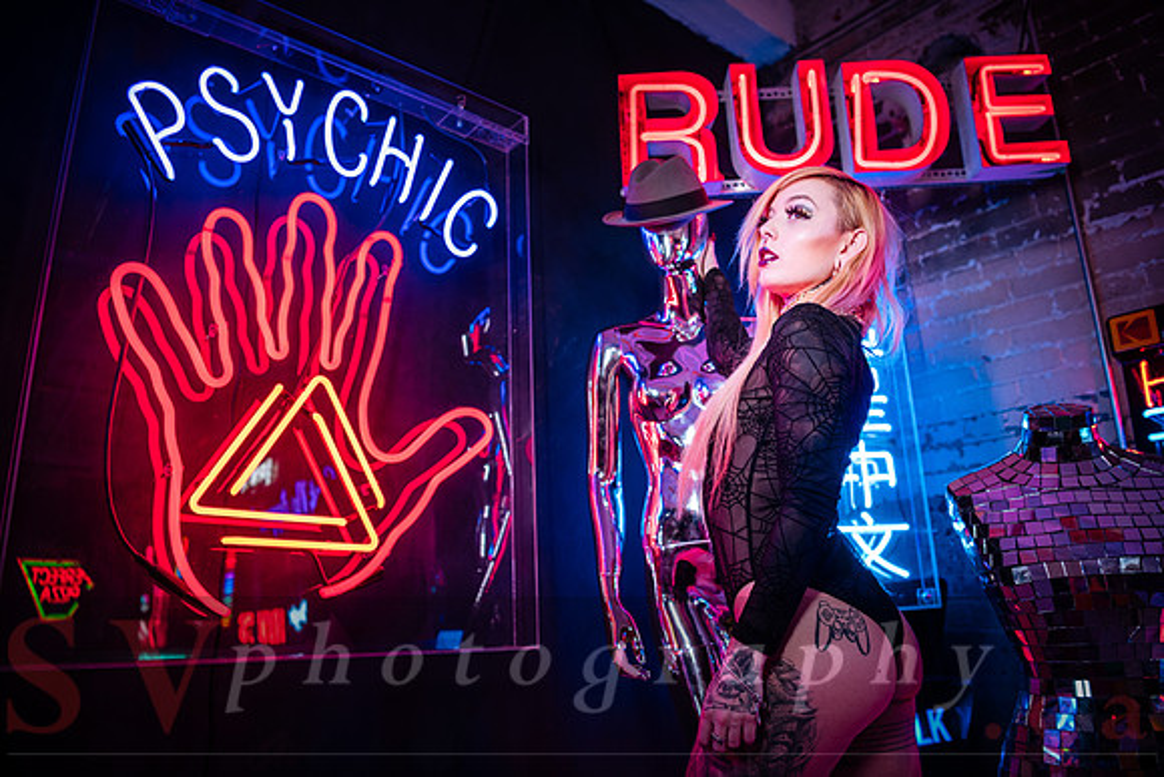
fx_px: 776
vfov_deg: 53.2
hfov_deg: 73.7
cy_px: 388
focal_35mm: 24
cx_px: 582
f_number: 2.8
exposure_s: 1/80
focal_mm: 24
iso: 400
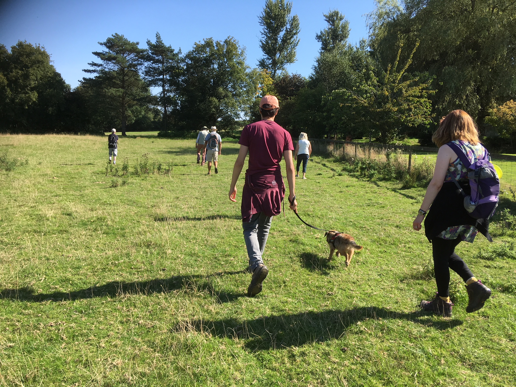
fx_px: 432
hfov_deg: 61.7
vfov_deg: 48.2
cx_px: 258
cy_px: 194
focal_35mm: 29
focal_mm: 4.15
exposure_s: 1/827
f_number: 2.2
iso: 25
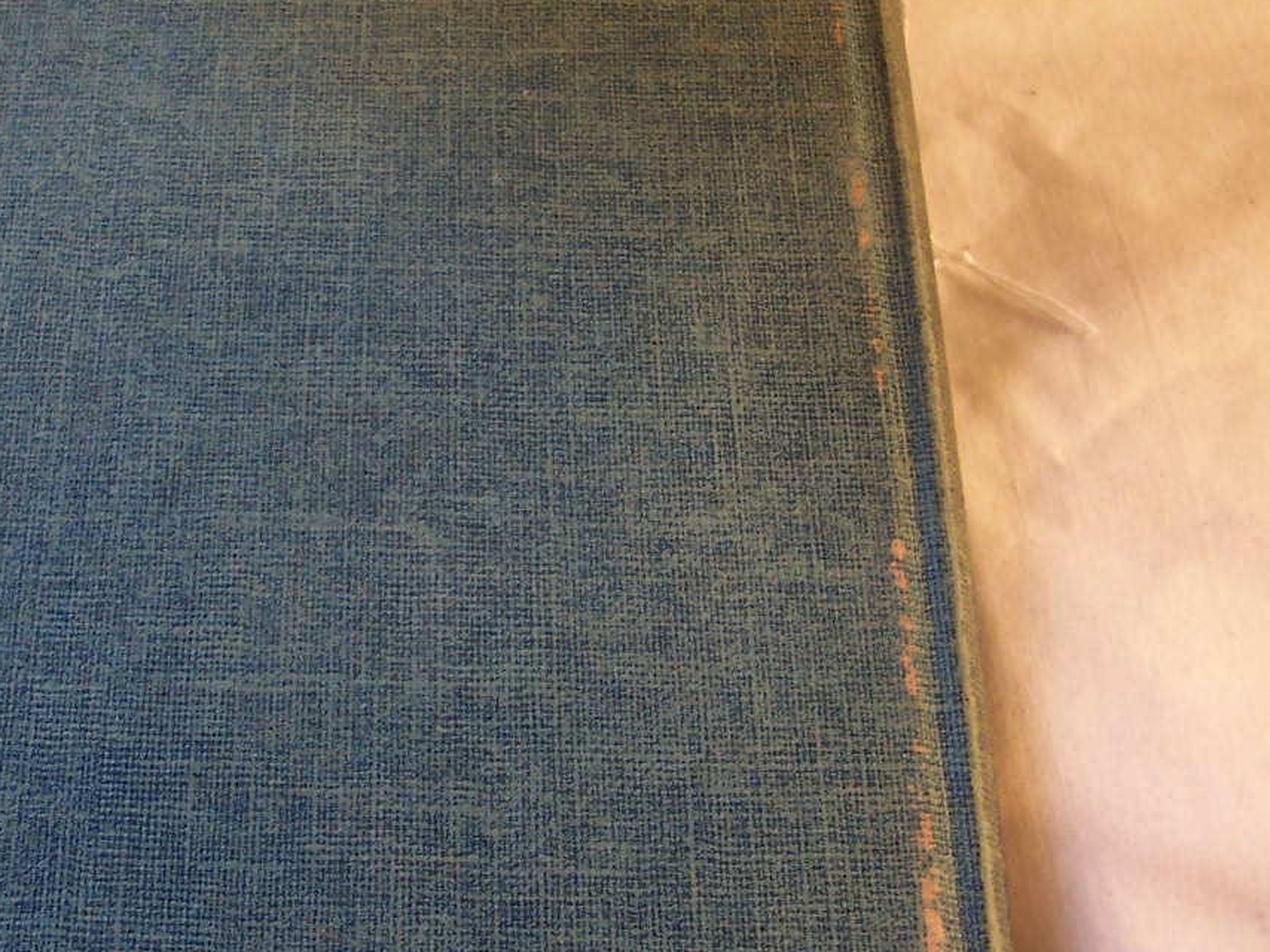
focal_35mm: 52
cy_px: 528
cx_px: 458
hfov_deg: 36.6
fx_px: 1907
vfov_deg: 28.0
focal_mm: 5.6
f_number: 2.8
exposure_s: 1/30
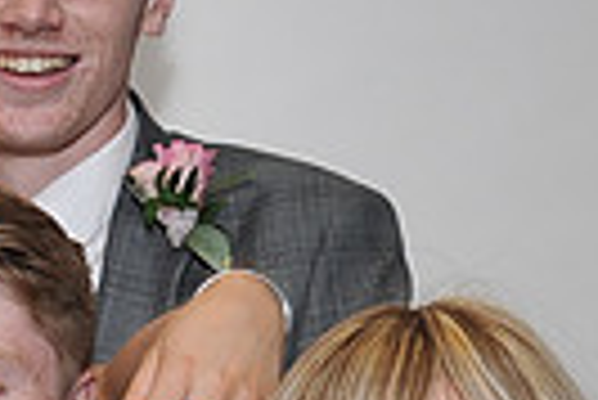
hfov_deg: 10.5
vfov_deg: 7.4
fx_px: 3043
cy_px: 611
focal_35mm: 183
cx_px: -526
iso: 1000
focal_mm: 42
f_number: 8
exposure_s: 1/60
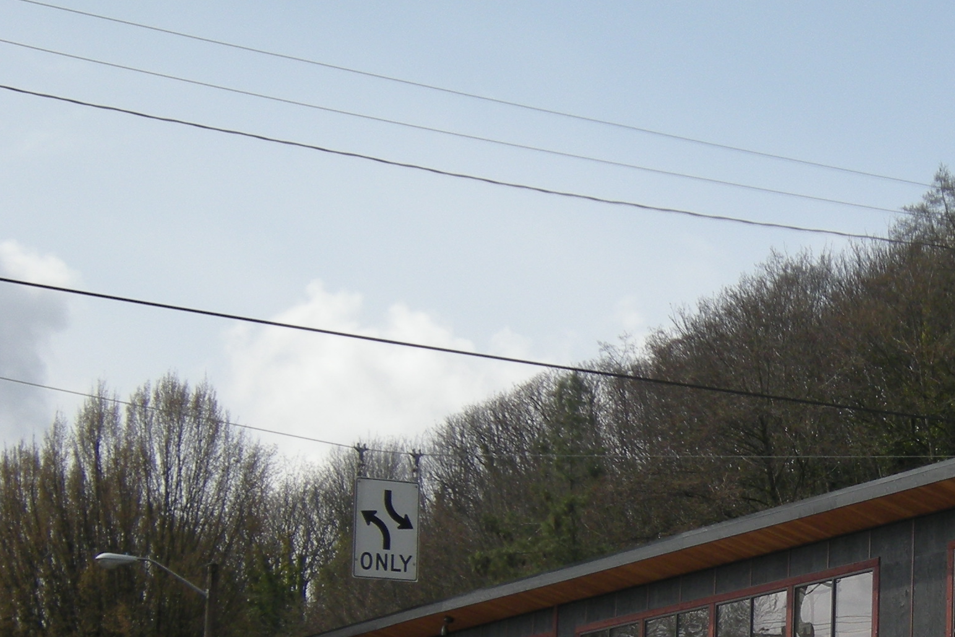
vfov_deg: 13.7
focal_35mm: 99
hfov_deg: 20.1
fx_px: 2626
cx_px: 914
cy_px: 605
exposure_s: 1/238
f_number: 7
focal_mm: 7.5
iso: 64
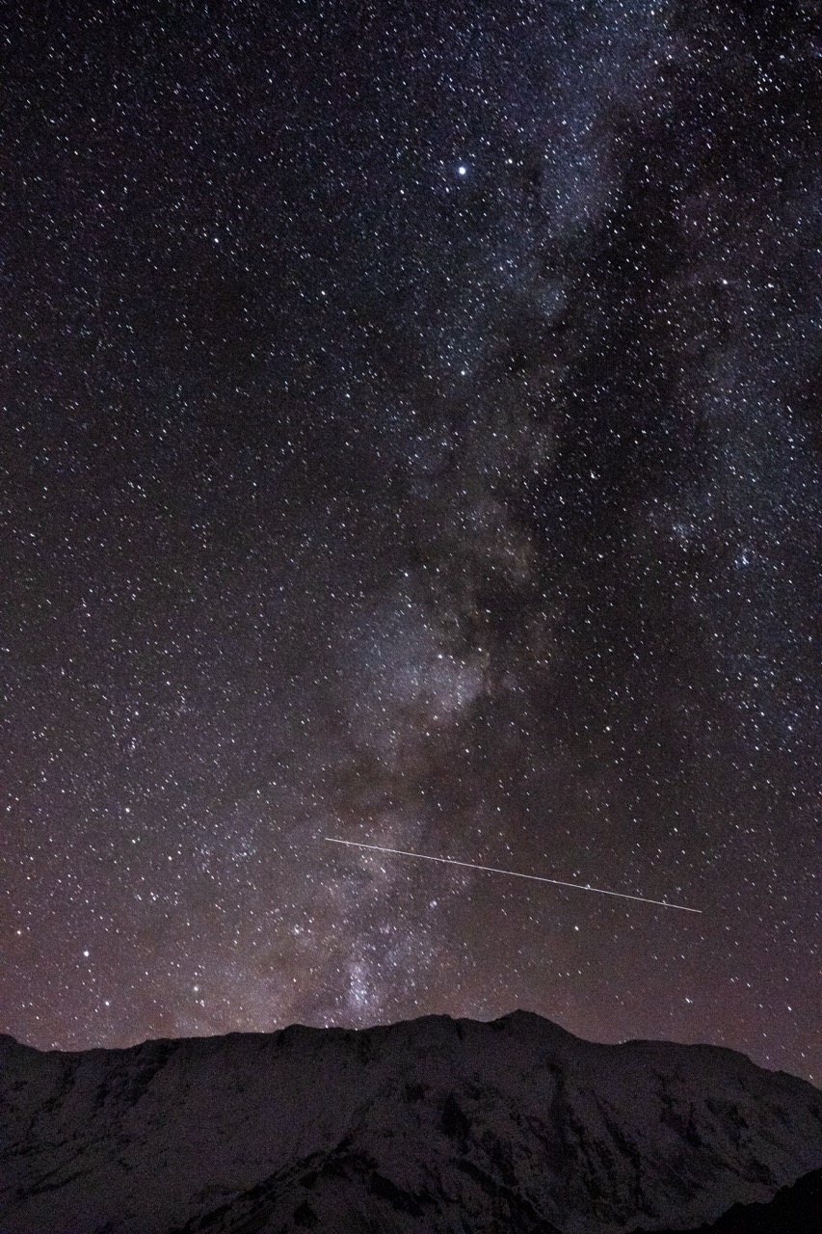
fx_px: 1233
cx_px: 411
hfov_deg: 36.9
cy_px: 617
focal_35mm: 36
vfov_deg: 53.1
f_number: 9
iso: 6400
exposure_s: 30
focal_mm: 36
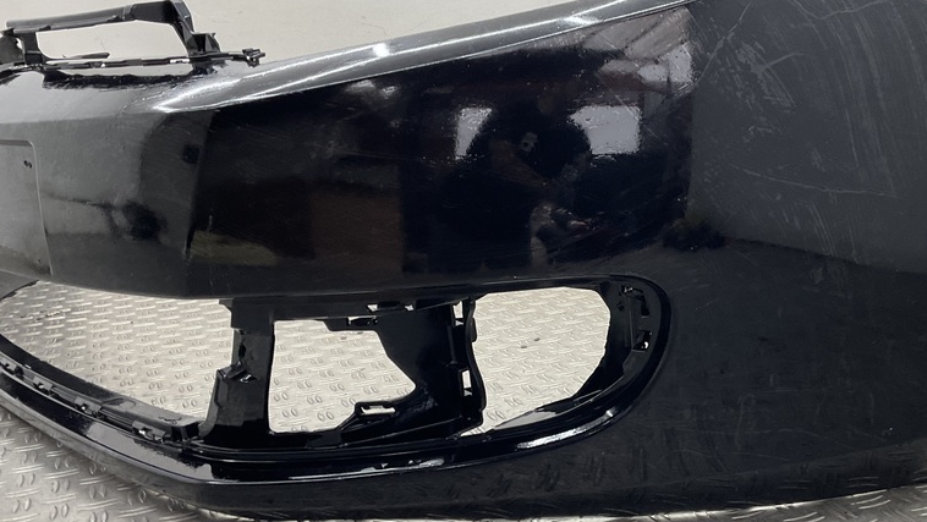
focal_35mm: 42
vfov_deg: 28.4
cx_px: 569
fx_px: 1033
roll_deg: +1.6
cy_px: 262
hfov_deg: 48.0
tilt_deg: -14.0
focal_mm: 3
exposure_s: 1/120
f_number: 1.8
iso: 64
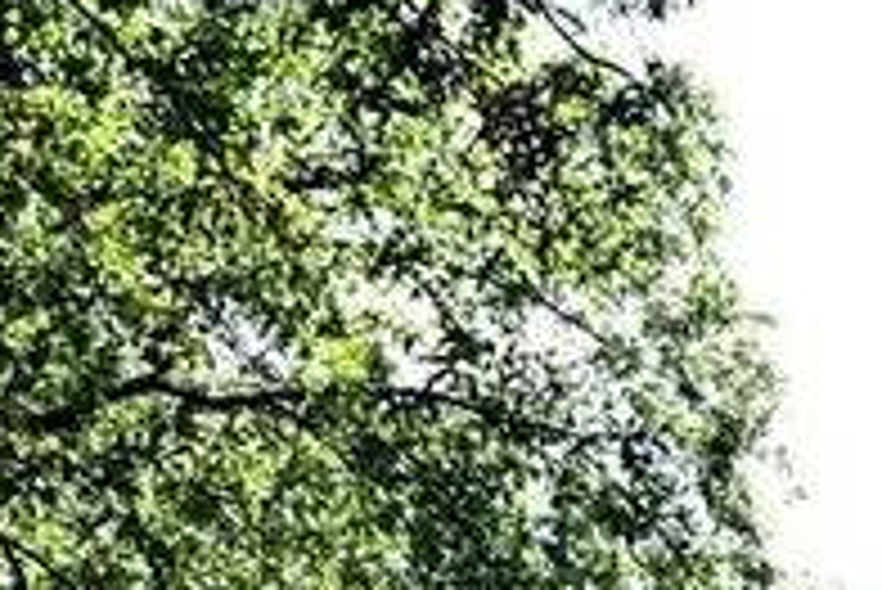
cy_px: 1290
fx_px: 1790
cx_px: 1503
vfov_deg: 14.4
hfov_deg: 20.9
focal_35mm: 73
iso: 64
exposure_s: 1/100
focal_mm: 14
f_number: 5
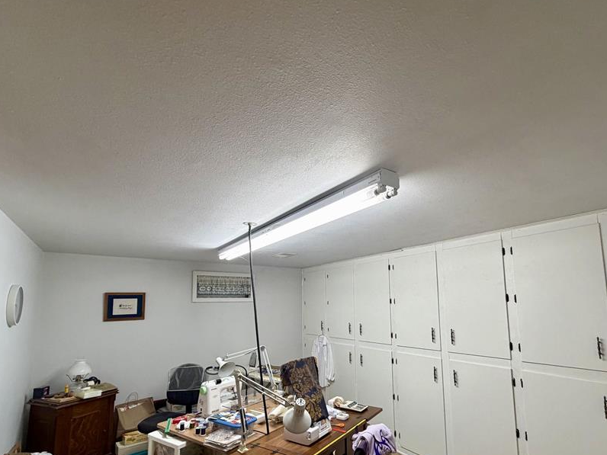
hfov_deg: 87.5
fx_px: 316
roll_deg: +1.7
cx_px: 333
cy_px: 271
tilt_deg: +7.0
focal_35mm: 18
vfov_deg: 70.9
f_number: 2.2
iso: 250
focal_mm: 2.22
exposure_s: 1/120
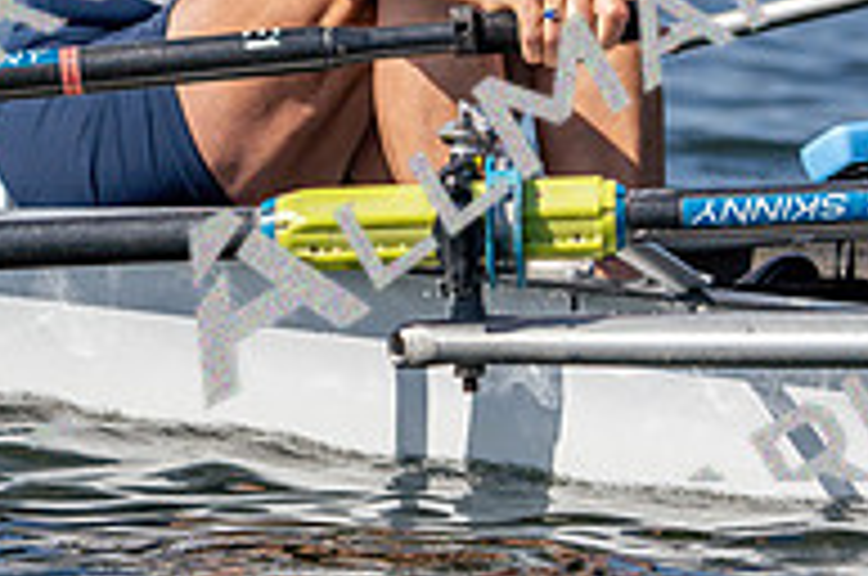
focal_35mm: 705
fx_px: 16970
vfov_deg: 1.9
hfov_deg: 2.9
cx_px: 1102
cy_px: -290
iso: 200
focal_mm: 234
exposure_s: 1/2000
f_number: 5.6
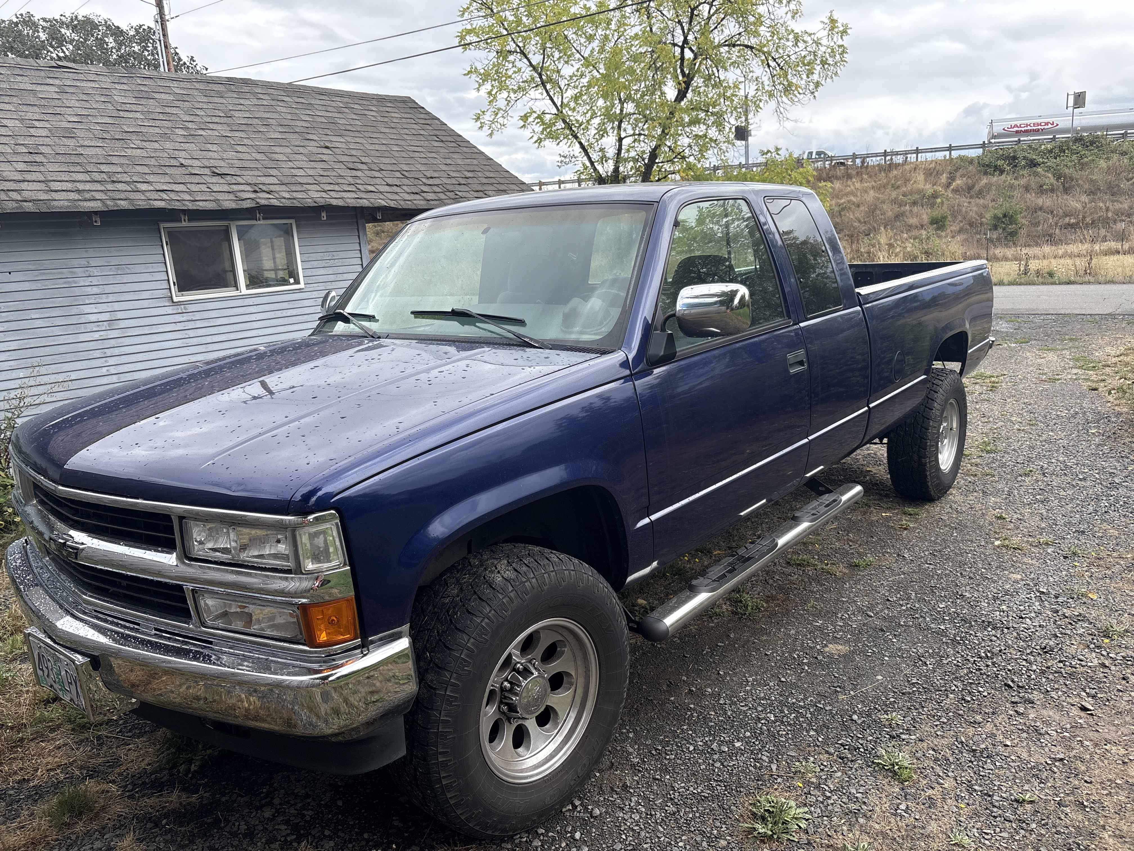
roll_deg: +3.5
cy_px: 426
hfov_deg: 67.3
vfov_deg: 53.1
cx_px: 567
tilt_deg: -11.3
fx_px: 852
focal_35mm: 26
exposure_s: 1/1016
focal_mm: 5.96
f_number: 1.6
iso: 64
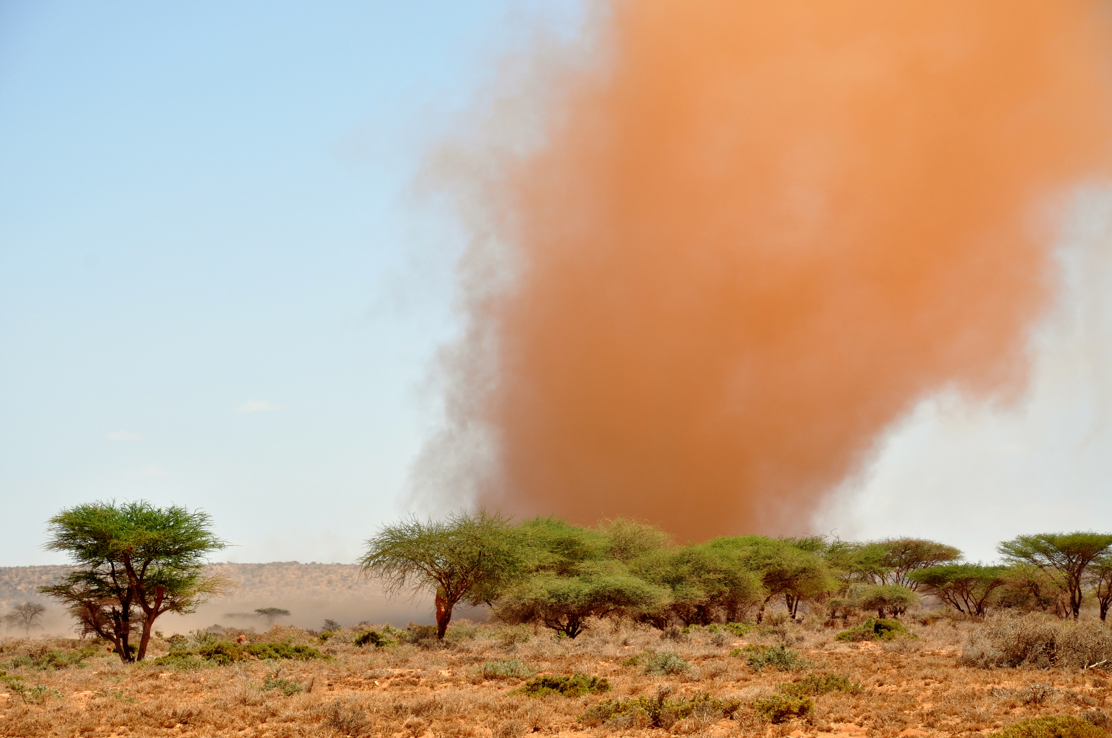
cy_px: 369
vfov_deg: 9.9
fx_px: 4257
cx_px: 556
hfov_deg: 14.9
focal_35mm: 138
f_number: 10
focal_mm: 92
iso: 200
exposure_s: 1/400
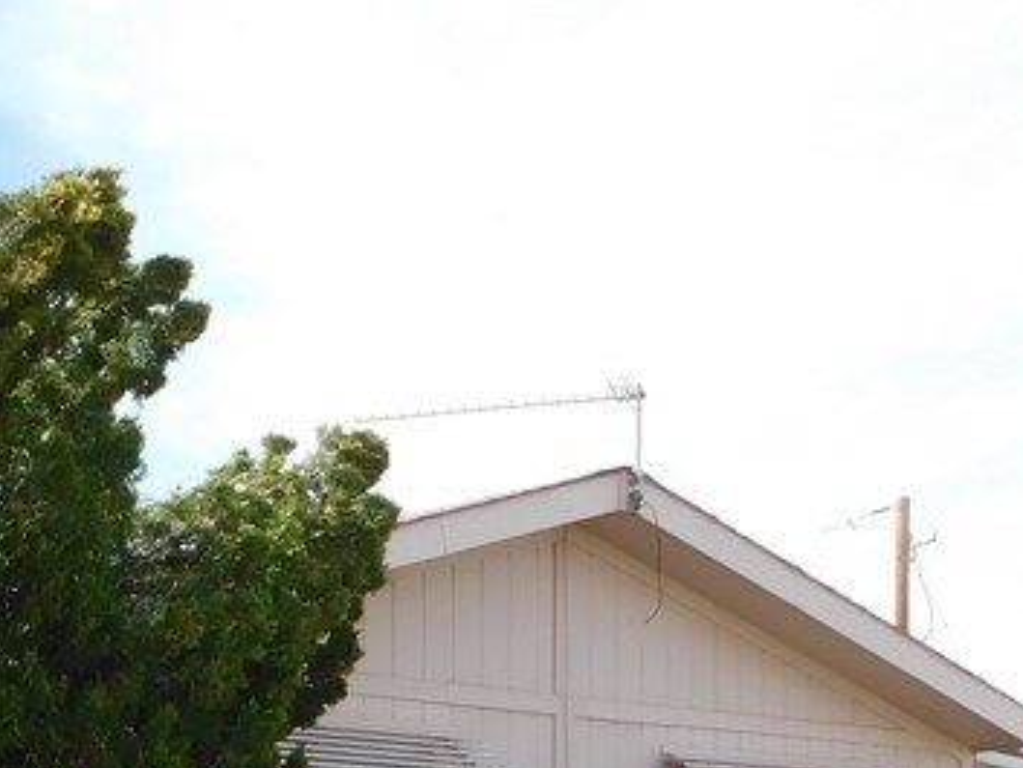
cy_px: 1087
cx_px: -96
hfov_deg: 21.4
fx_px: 2572
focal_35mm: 87
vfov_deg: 15.8
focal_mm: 5.3
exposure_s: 1/800
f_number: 3.2
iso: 125
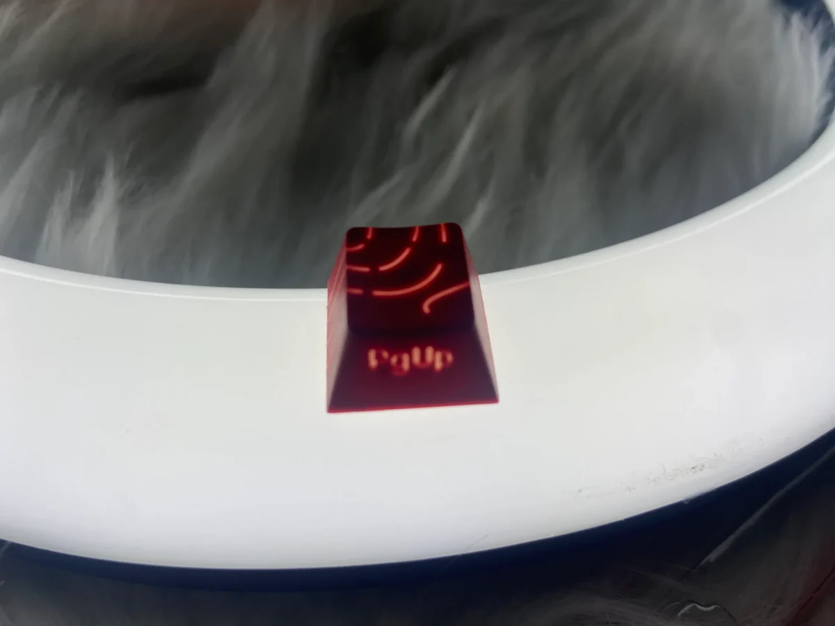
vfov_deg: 54.9
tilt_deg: -52.8
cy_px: 313
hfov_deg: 69.4
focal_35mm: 25
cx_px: 418
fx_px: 603
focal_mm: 4.25
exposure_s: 1/456
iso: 32
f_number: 1.8
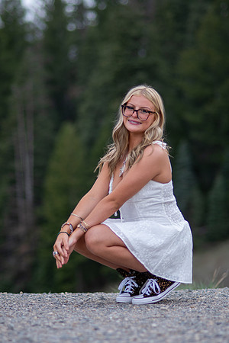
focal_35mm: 128
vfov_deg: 16.1
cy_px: 172
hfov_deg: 10.8
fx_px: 1216
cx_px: 114
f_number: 1.8
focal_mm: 85
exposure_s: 1/1000
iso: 200
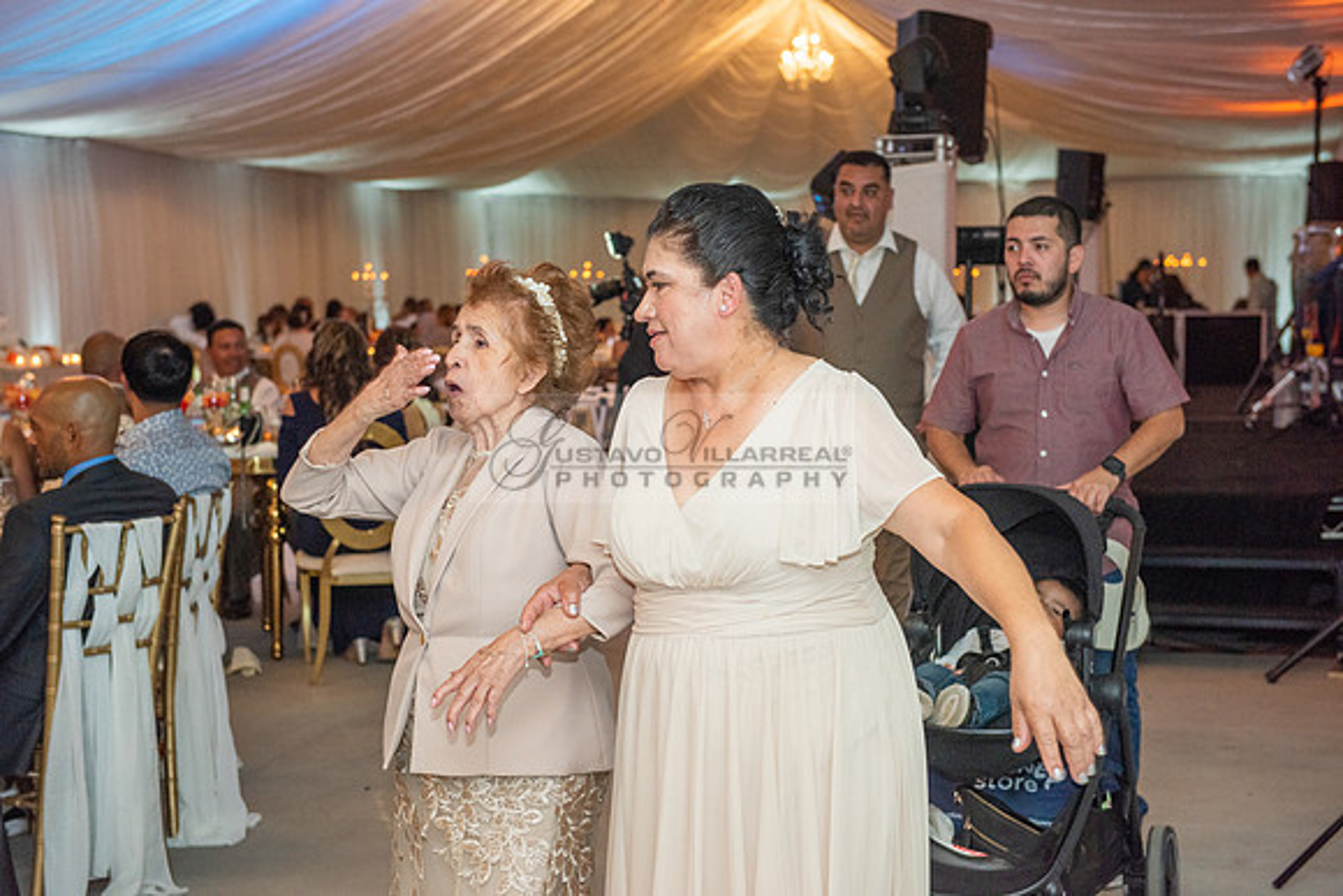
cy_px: 448
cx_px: 672
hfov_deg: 34.5
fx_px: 2164
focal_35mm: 58
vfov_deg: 23.4
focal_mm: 58
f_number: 4.5
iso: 1000
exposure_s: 1/160
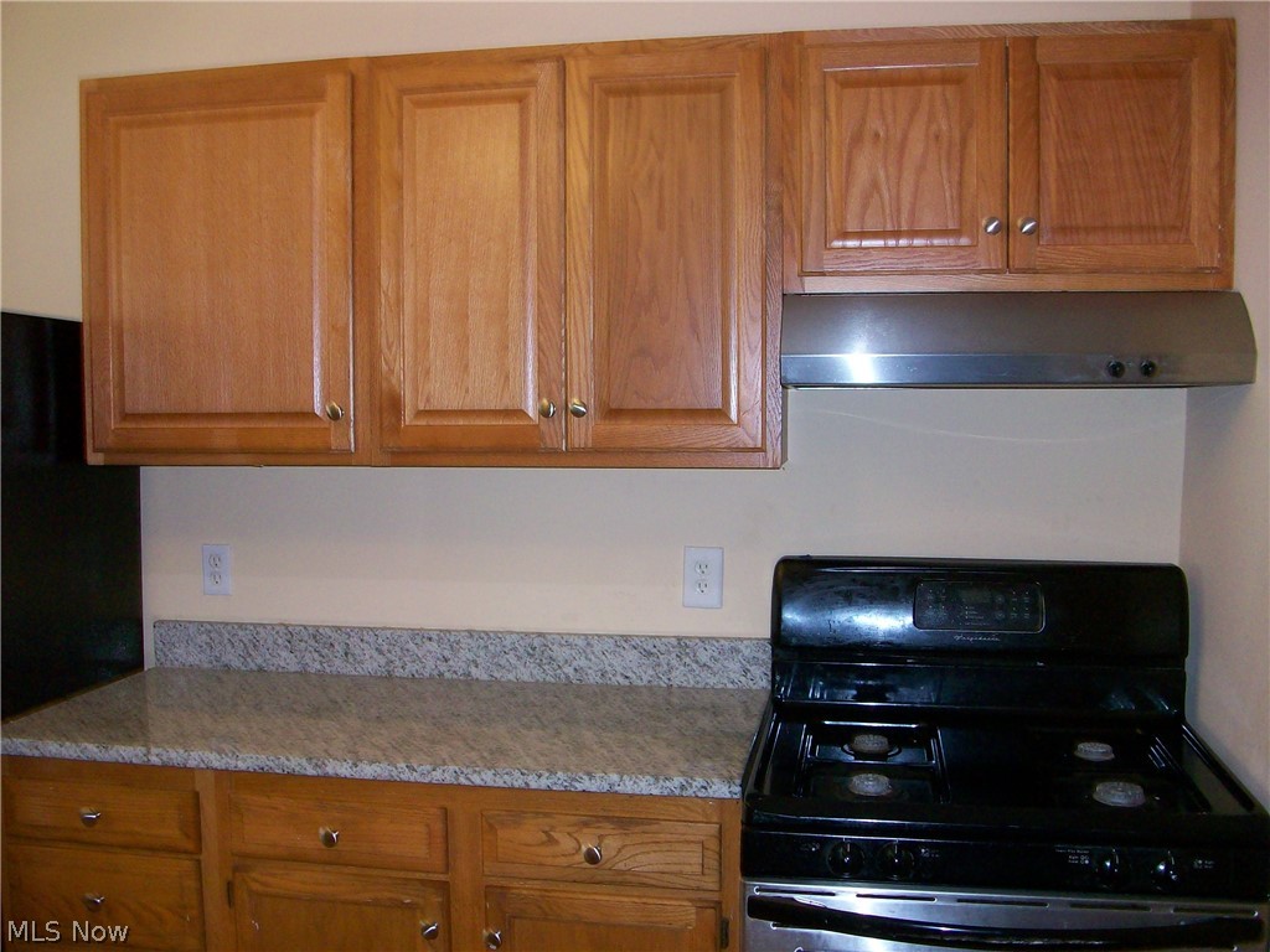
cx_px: 635
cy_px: 476
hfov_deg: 54.0
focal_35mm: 34
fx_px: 1247
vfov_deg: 41.8
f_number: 2.8
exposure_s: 1/60
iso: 160
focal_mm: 5.7
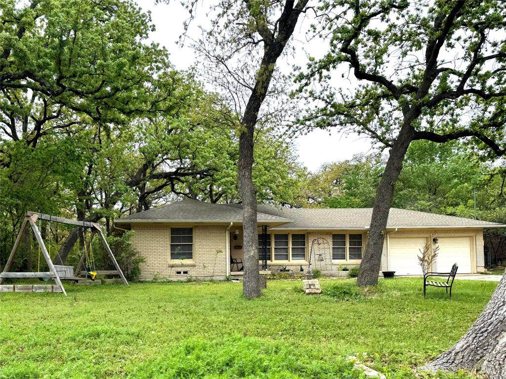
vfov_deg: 56.8
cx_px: 253
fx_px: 351
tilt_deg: +10.9
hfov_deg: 71.6
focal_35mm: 24
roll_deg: -1.0
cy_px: 190
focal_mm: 6.76
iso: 80
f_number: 1.78
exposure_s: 1/1425
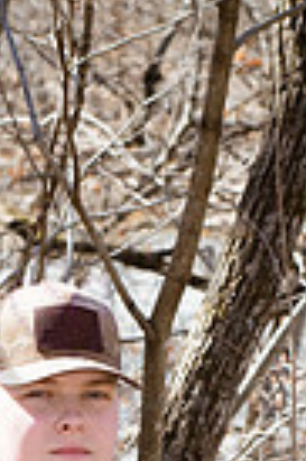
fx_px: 3361
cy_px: 619
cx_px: 74
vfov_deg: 7.7
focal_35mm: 263
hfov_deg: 5.2
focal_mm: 80
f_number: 10
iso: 800
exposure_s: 1/320
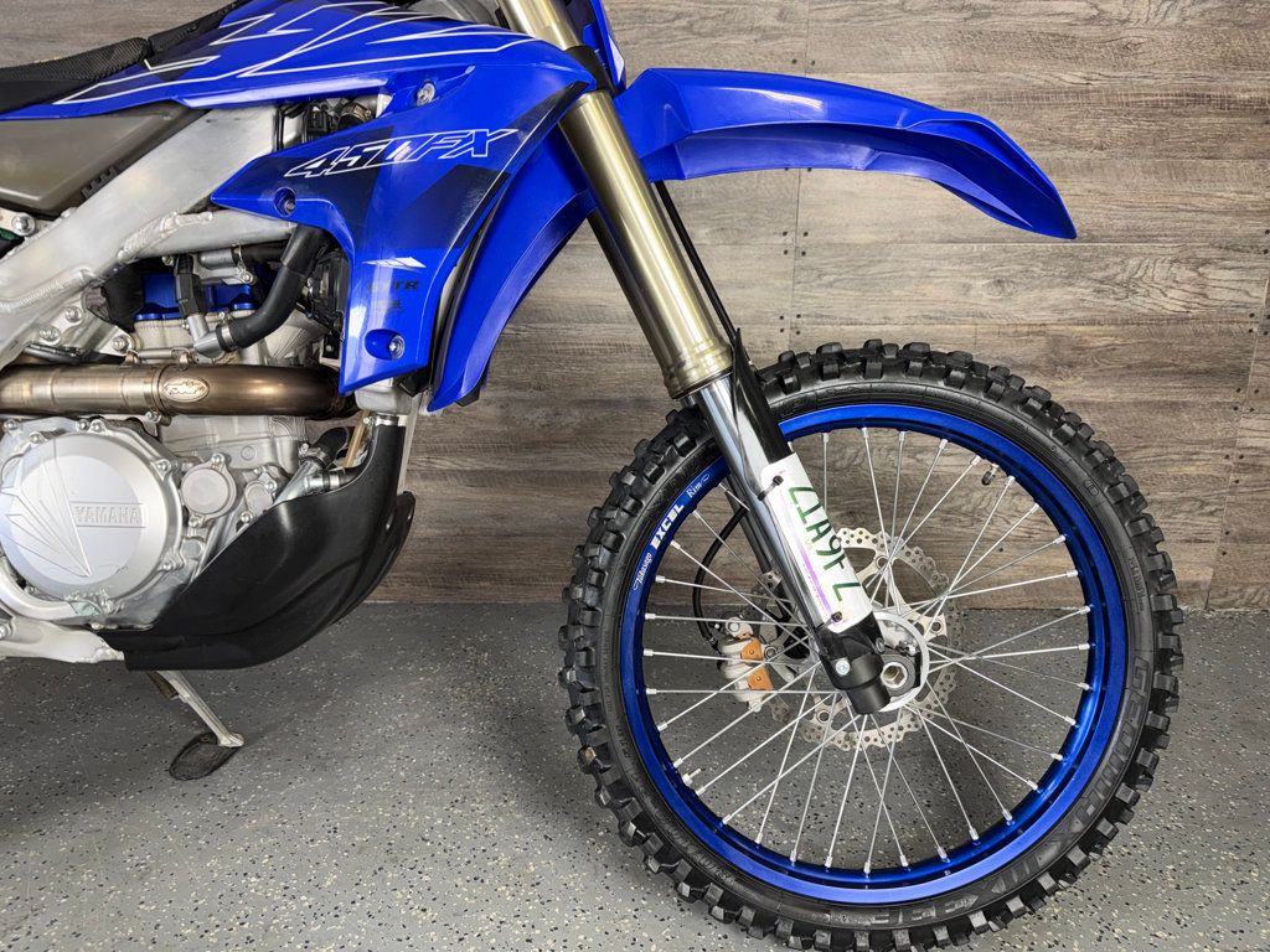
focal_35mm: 24
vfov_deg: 56.8
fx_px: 881
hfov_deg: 71.6
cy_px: 476
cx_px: 635
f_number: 1.78
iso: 64
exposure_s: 1/33
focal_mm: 6.76
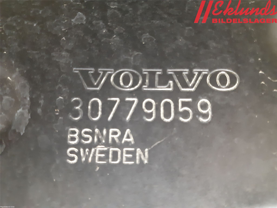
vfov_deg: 53.1
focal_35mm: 26
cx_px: 138
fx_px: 208
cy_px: 104
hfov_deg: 67.3
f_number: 1.7
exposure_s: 1/17
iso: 640
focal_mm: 3.93
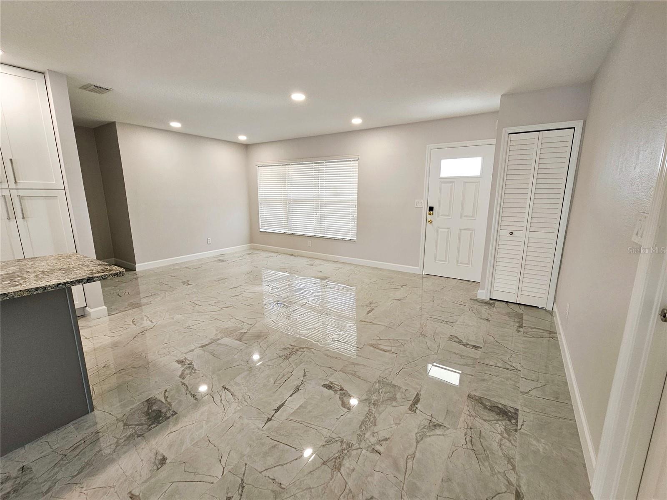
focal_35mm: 13
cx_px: 334
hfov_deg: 106.2
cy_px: 250
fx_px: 250
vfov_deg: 89.9
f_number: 2.2
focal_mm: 2.2
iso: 80
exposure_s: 1/60.2
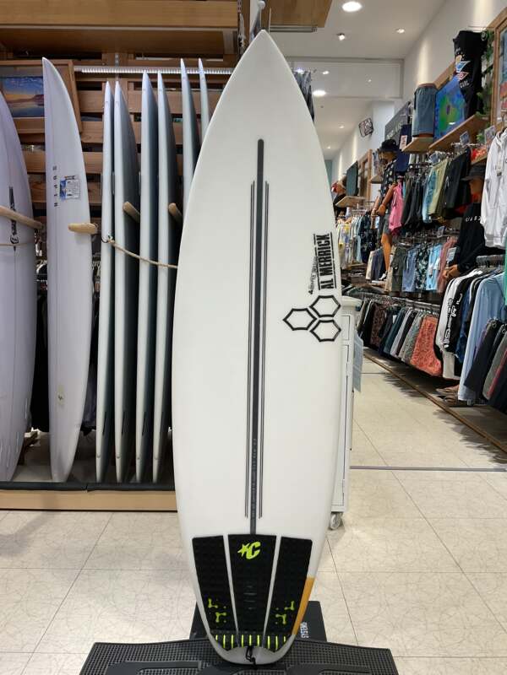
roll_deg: +0.0
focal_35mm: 29
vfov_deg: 61.7
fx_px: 566
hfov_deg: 48.2
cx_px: 254
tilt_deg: -6.4
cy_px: 338
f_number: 1.8
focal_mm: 3
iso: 50
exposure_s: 1/120
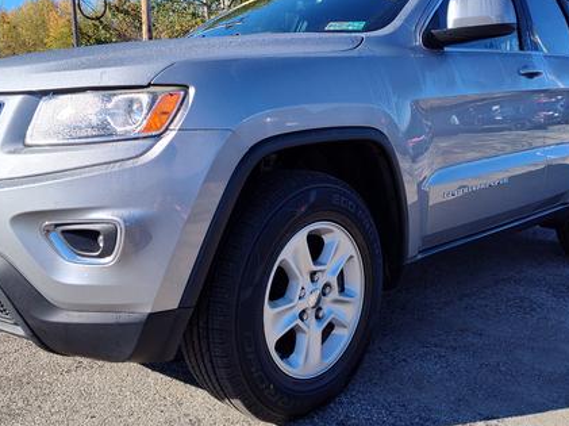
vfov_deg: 40.4
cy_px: 168
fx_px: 575
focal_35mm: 35
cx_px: 262
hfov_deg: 52.6
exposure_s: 1/2056
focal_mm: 5.56
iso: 100
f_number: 1.88
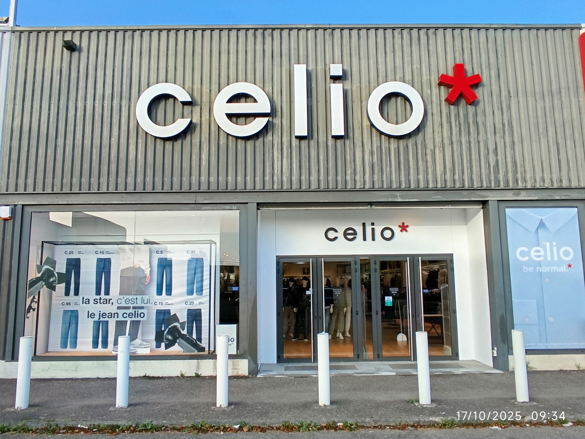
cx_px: 292
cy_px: 220
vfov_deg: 78.1
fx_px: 270
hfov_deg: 94.5
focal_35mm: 16
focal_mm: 1.65
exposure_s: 1/282
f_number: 2.2
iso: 50
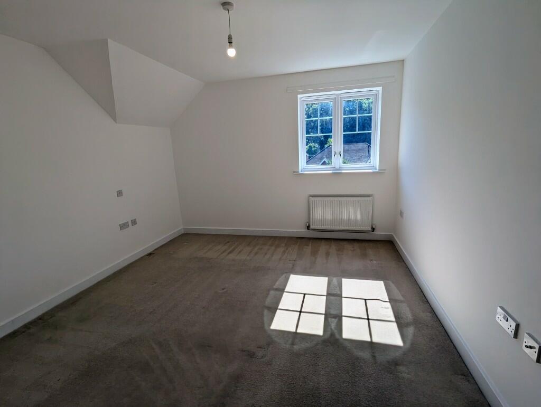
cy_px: 204
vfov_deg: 78.2
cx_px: 270
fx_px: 250
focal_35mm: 16
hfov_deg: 94.4
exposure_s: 1/871
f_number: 2.2
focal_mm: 2.35
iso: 49
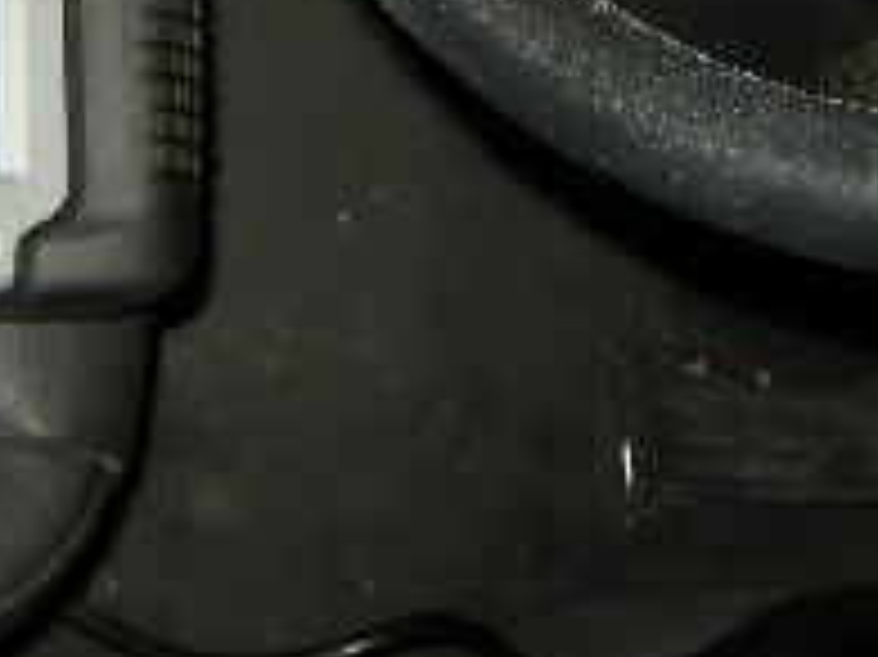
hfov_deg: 21.3
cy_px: -248
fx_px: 2332
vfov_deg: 15.1
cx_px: 338
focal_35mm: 92
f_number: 2.8
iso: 64
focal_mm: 4.7
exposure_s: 1/30
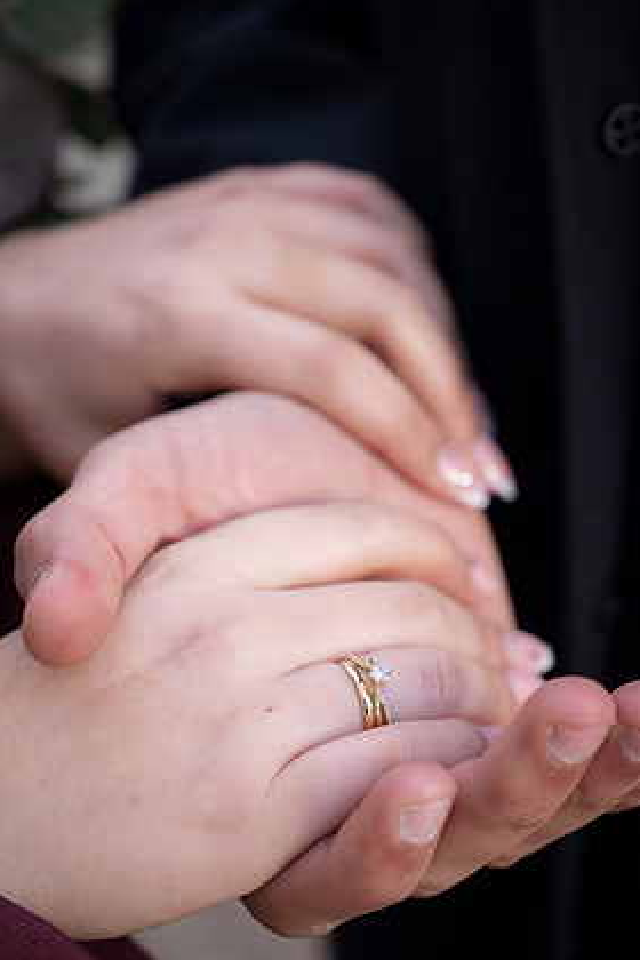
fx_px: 2000
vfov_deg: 27.0
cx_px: 304
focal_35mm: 75
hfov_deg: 18.2
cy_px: 489
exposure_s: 1/125
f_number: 4
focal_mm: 70
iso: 100
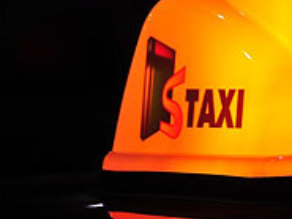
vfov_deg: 2.1
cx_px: 347
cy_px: 158
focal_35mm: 702
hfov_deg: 2.8
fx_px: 5925
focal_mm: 200
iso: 250
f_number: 5.6
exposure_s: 1/30
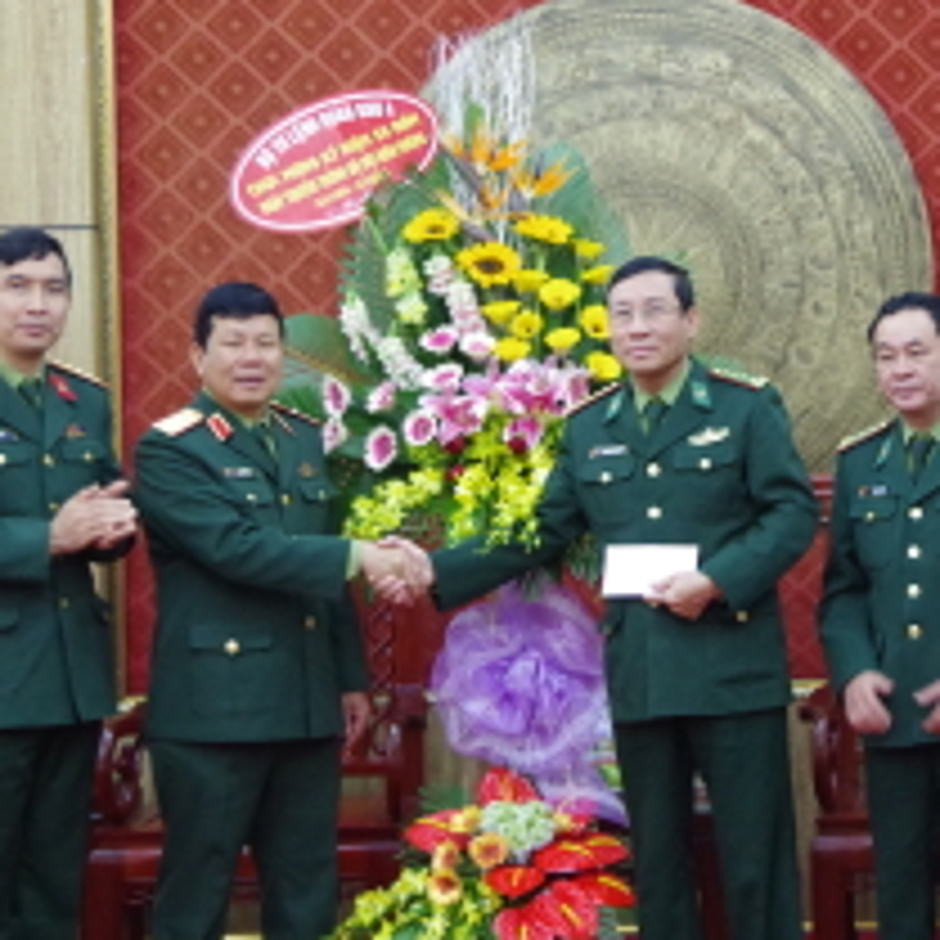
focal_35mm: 104
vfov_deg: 16.7
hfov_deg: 16.5
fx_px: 3199
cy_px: 427
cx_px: 819
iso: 3200
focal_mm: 31
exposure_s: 1/60
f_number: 4.5
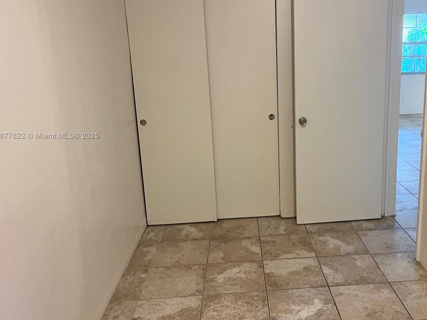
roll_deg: +2.1
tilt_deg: -11.7
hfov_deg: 52.0
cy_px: 136
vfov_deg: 40.6
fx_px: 432
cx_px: 271
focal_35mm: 35
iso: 80
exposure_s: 1/60
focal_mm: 5.1
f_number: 1.6
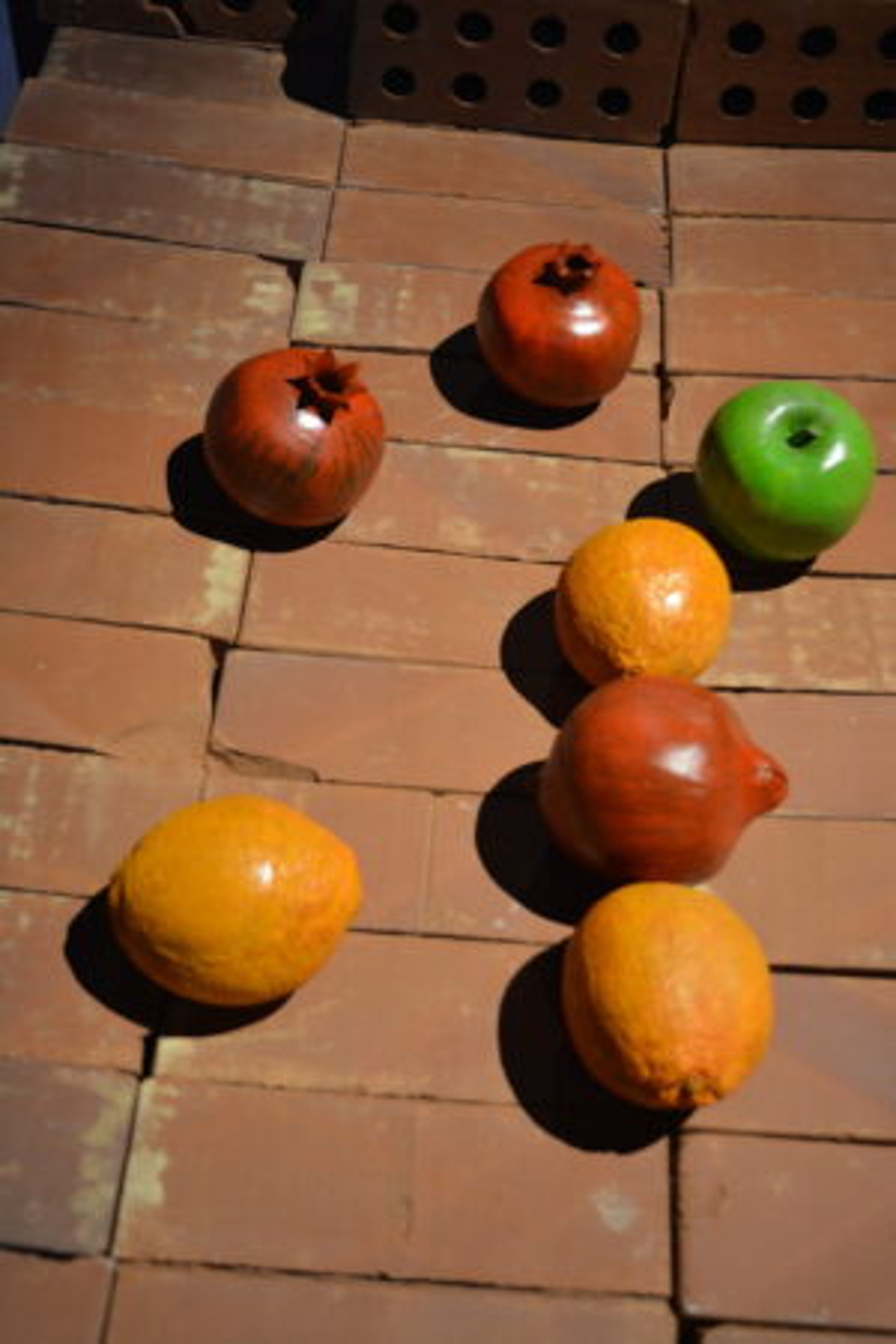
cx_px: 448
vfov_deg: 45.0
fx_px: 1624
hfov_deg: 30.8
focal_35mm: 44
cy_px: 672
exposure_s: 1/40
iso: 800
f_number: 4.2
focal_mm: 29
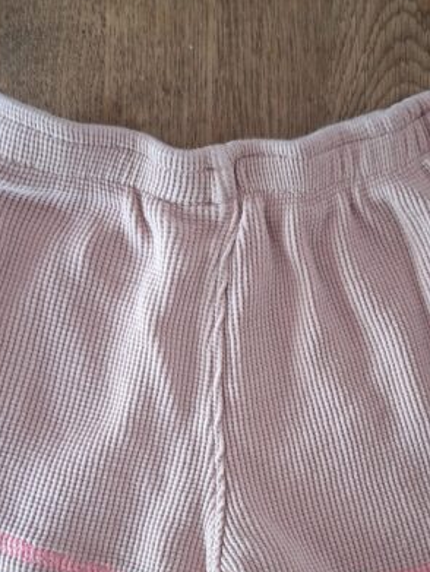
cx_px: 238
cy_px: 398
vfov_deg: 39.7
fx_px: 777
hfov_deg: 30.9
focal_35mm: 47
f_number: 1.8
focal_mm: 5.54
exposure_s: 1/33
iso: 320
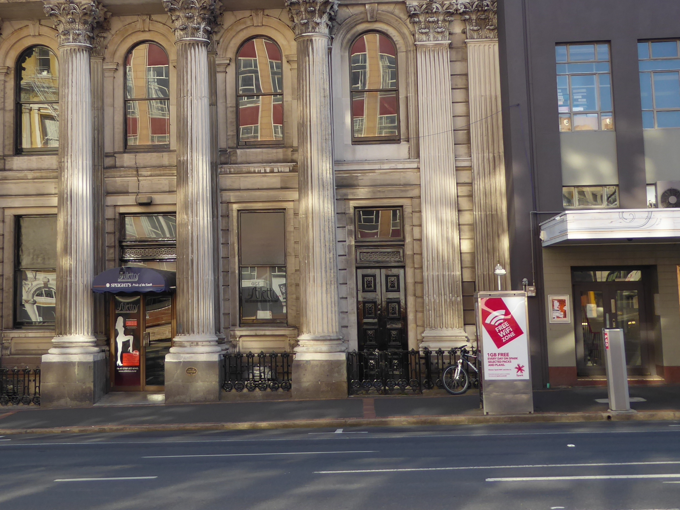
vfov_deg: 24.6
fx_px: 1159
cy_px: 148
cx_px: 219
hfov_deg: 32.4
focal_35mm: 59
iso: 80
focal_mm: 6.7
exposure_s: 1/160
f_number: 3.7
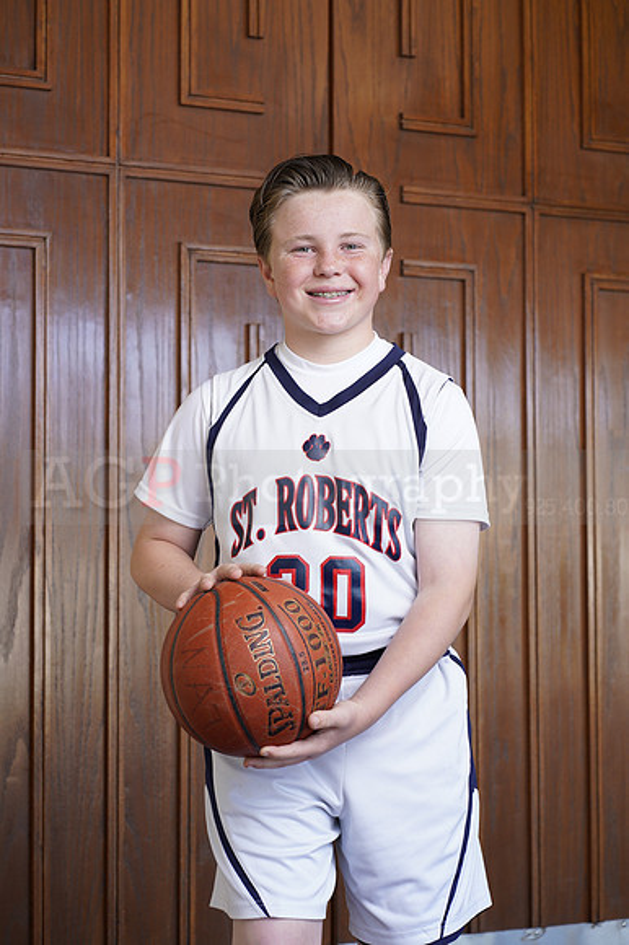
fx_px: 2230
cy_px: 472
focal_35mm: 85
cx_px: 314
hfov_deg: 16.1
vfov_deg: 23.9
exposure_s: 1/60
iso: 200
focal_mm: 85
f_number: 5.6
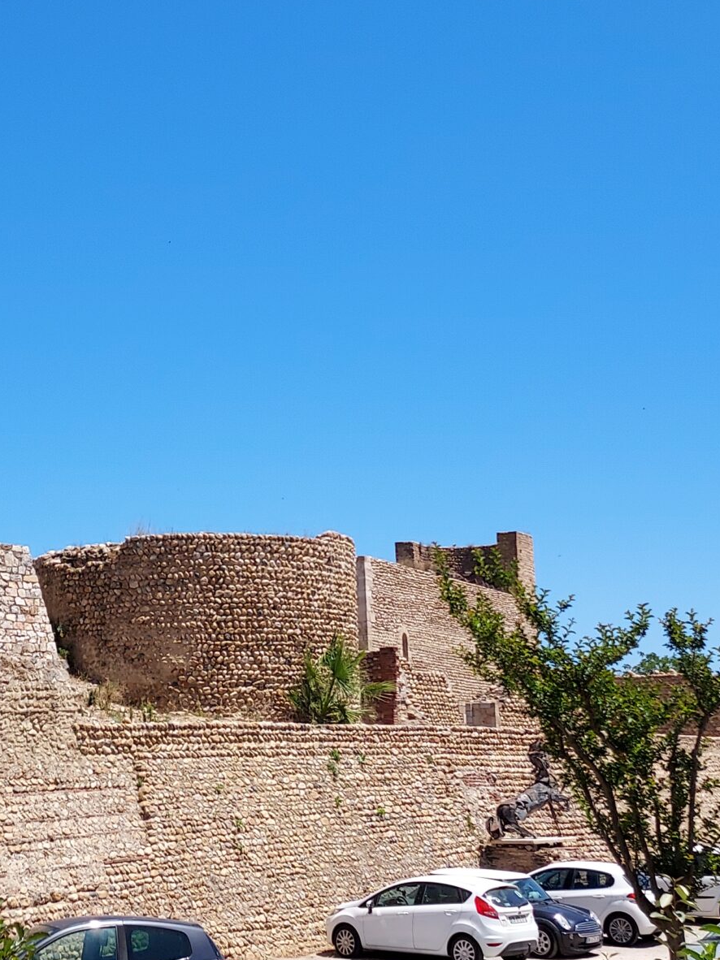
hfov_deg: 27.8
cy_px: 448
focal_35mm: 52
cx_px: 229
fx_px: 1443
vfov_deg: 36.8
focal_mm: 4.6
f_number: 1.8
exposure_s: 1/1133
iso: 40
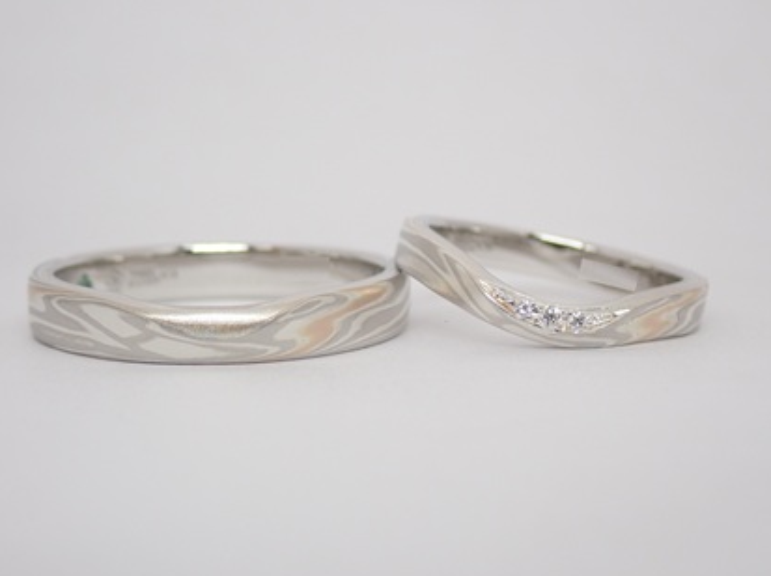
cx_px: 371
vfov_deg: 17.5
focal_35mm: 84
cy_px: 310
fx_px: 1869
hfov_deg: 23.3
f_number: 4.1
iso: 200
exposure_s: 1/100
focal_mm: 13.65
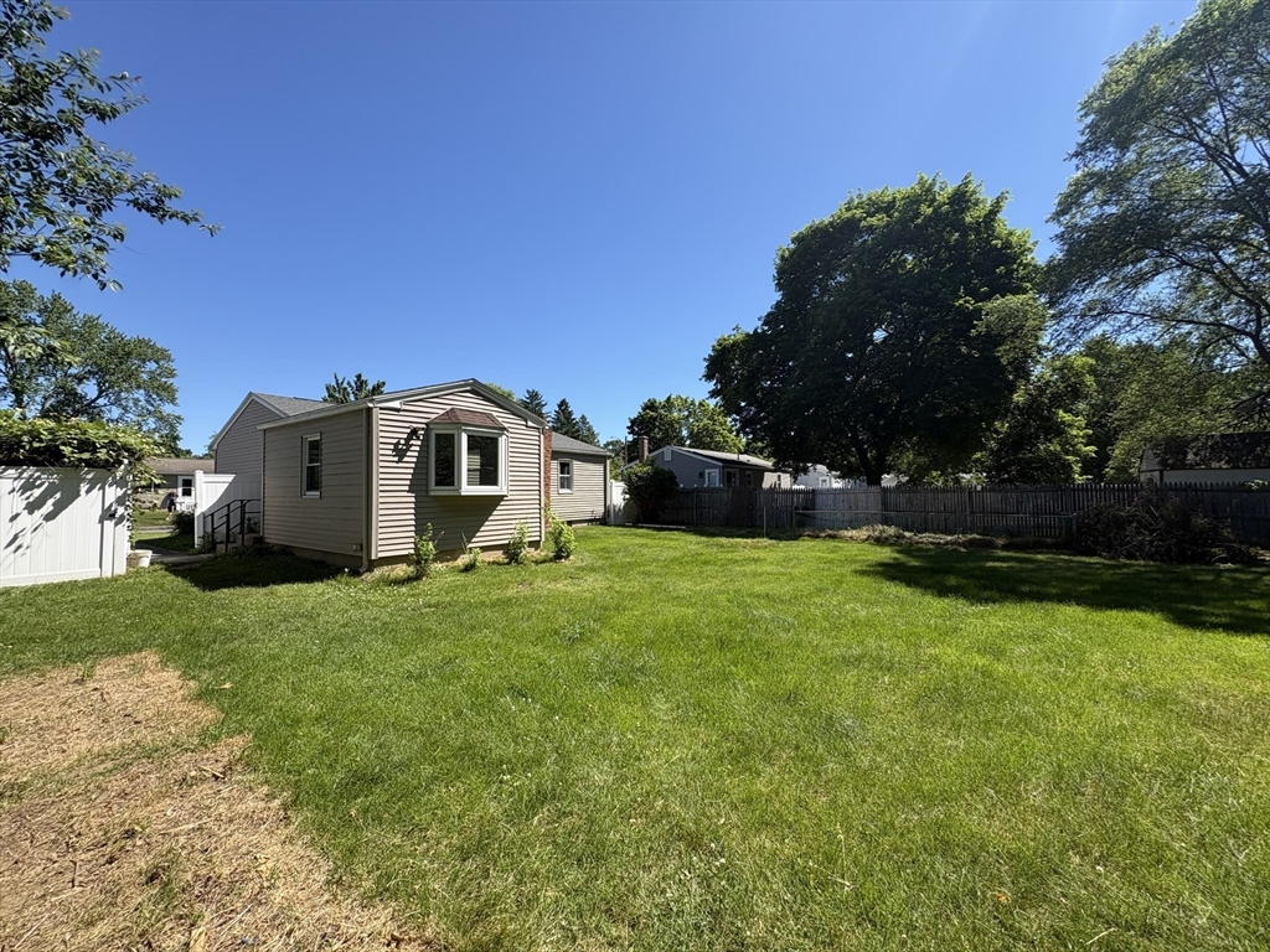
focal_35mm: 14
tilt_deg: +2.4
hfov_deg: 102.1
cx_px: 635
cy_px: 476
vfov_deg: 85.7
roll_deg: +0.6
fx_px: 514
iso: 50
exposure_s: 1/1277
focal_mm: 2.22
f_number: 2.2
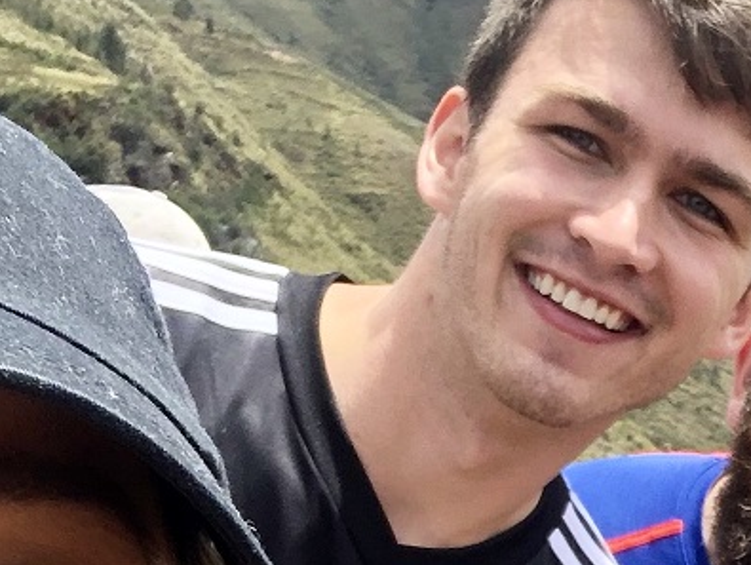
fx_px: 2714
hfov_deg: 15.3
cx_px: 825
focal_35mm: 125
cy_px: 915
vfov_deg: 11.3
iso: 20
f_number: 2.2
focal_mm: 2.87
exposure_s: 1/465
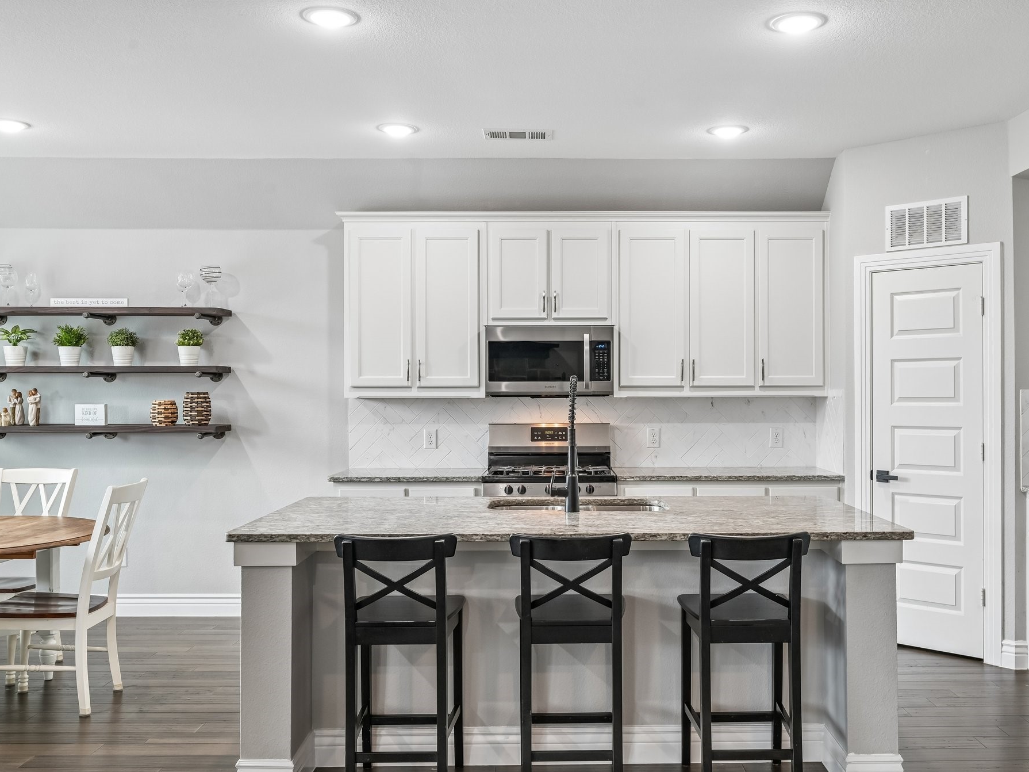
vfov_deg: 42.9
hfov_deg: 55.2
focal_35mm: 33
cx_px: 572
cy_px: 383
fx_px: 981
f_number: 8
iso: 400
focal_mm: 30
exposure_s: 1/15
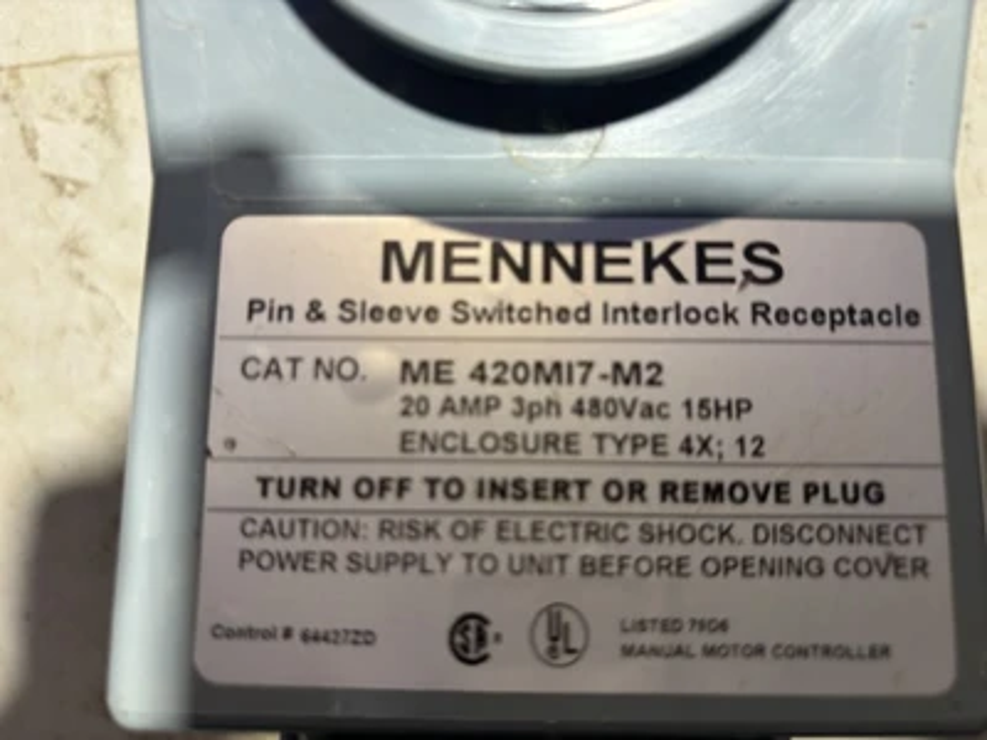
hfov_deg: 67.3
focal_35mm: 26
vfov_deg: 53.1
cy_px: 370
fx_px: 741
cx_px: 494
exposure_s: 1/60
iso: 125
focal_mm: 5.96
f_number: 1.6
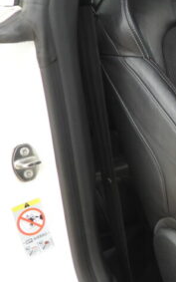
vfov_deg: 31.7
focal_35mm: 64
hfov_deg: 16.7
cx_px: 322
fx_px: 491
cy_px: 96
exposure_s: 1/250
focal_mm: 4.3
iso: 100
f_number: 2.8
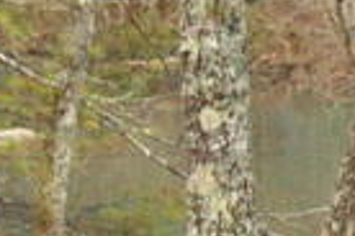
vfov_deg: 4.6
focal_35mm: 302
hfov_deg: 6.8
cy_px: 126
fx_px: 2978
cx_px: 293
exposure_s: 1/60
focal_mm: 9
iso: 200
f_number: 3.5
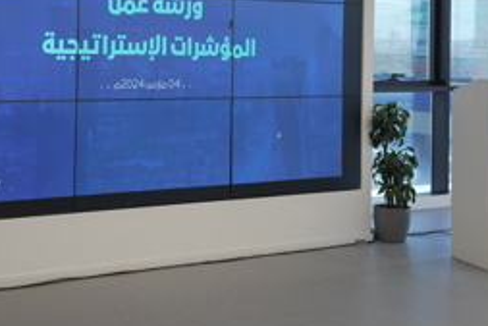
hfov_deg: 25.3
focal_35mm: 80
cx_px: 177
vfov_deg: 16.9
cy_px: 54
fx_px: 1085
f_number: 5
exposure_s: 1/160
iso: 1250
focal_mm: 45
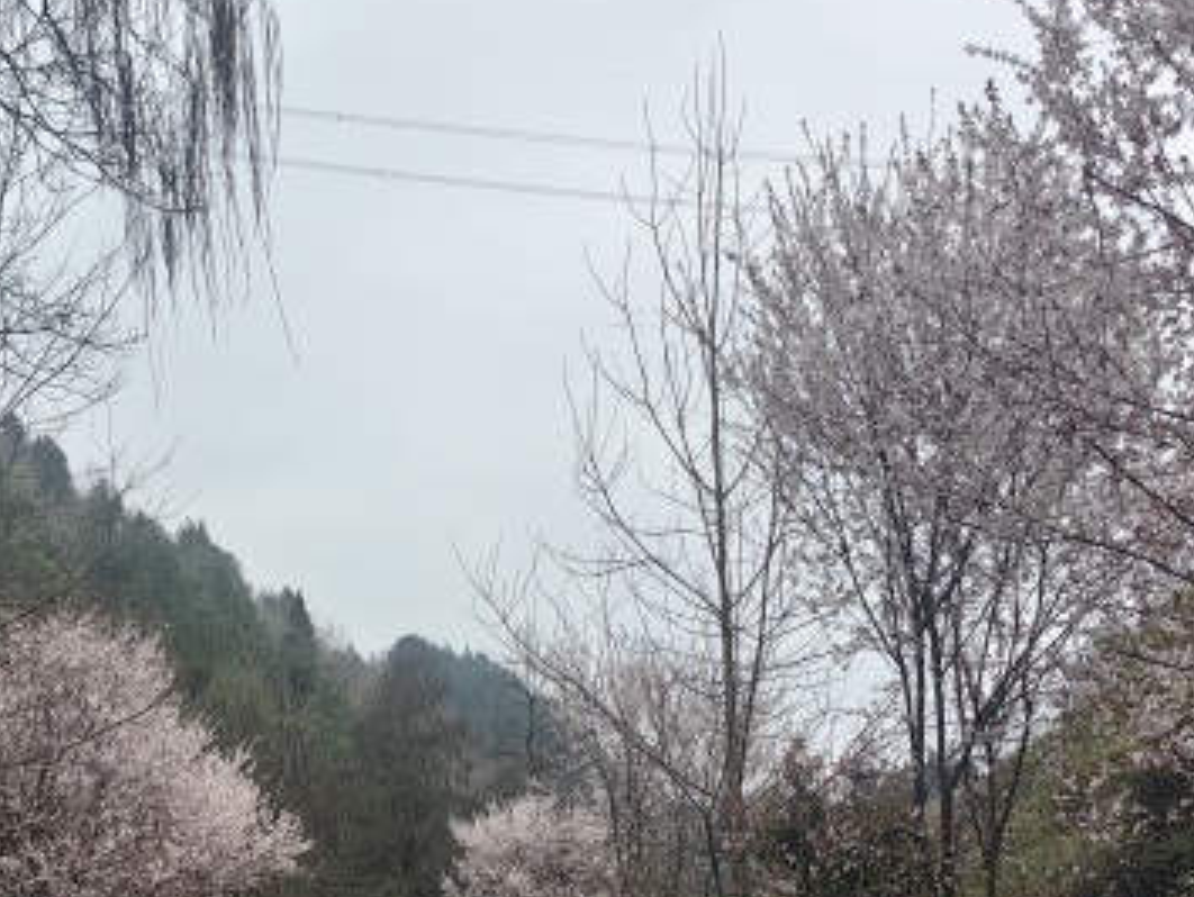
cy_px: 826
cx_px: 526
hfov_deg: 31.6
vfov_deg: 23.4
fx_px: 2105
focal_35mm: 61
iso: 50
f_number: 2
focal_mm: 5.75
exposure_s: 1/1174
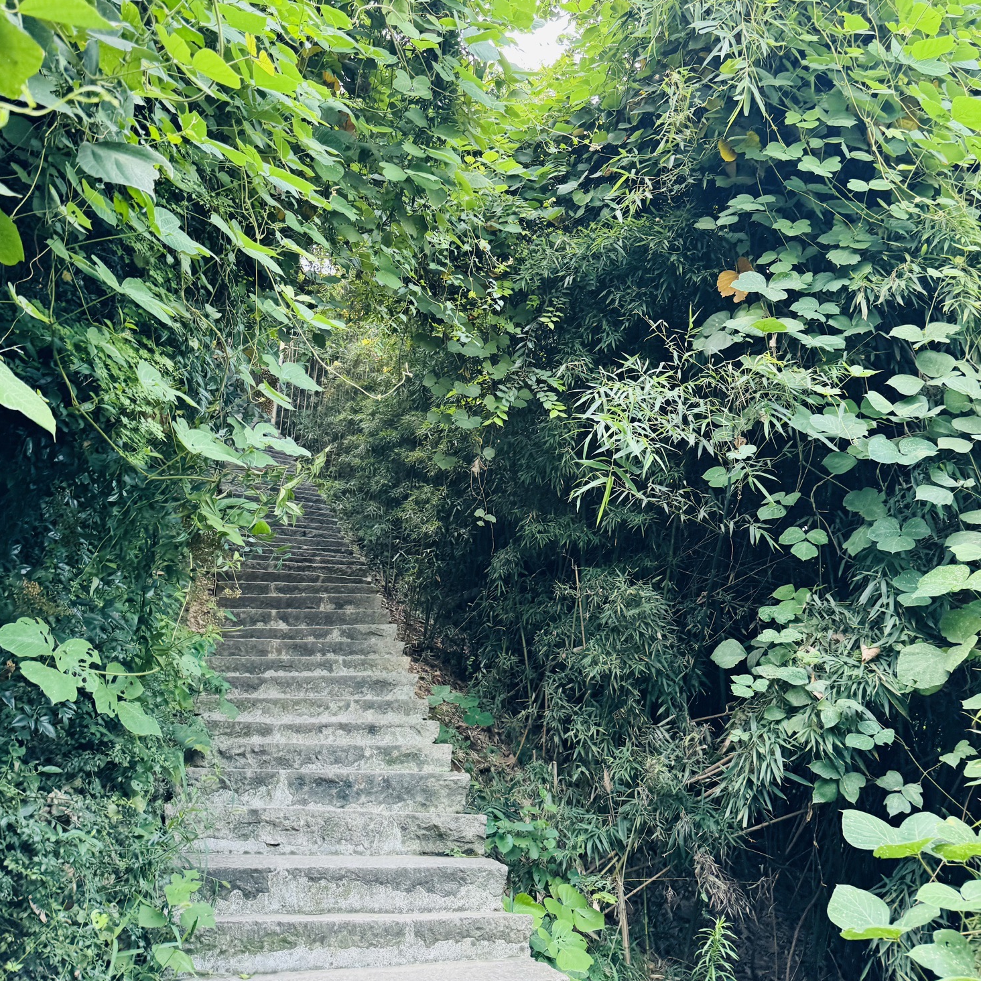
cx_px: 480
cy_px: 438
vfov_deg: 55.5
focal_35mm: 29
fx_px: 930
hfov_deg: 55.6
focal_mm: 6.76
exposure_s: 1/121
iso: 100
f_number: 1.78
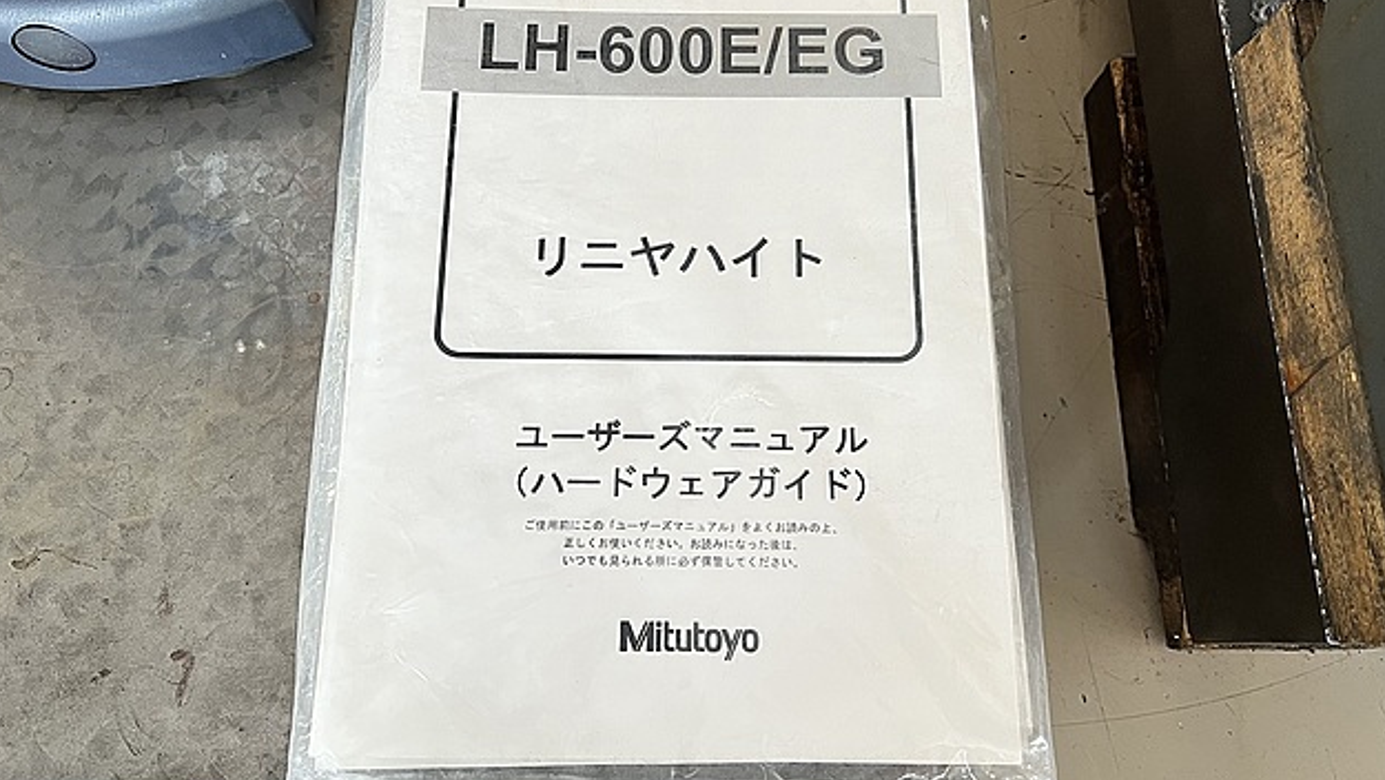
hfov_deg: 66.0
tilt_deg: -73.8
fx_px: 1065
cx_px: 685
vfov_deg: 40.0
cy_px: 308
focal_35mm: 29
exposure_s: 1/89
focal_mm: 5.7
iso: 125
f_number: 1.5
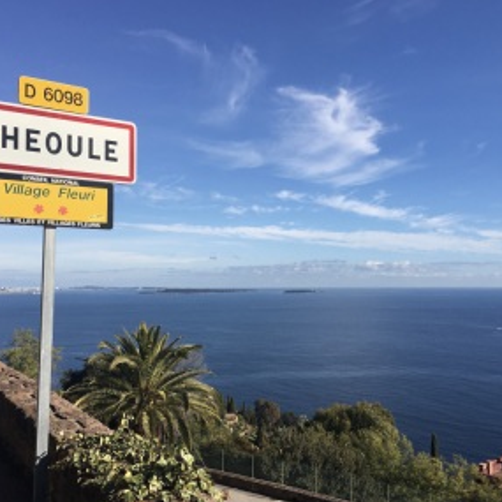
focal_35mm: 36
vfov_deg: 46.0
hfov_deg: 46.0
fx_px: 591
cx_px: 252
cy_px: 261
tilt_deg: +3.4
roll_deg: -0.7
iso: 25
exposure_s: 1/1972
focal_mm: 4.15
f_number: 2.2
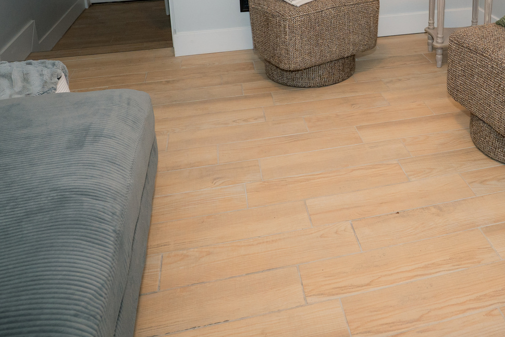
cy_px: 9
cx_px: 368
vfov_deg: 33.3
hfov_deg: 50.1
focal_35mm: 37
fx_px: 519
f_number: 4.5
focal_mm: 17
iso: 800
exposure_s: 1/250
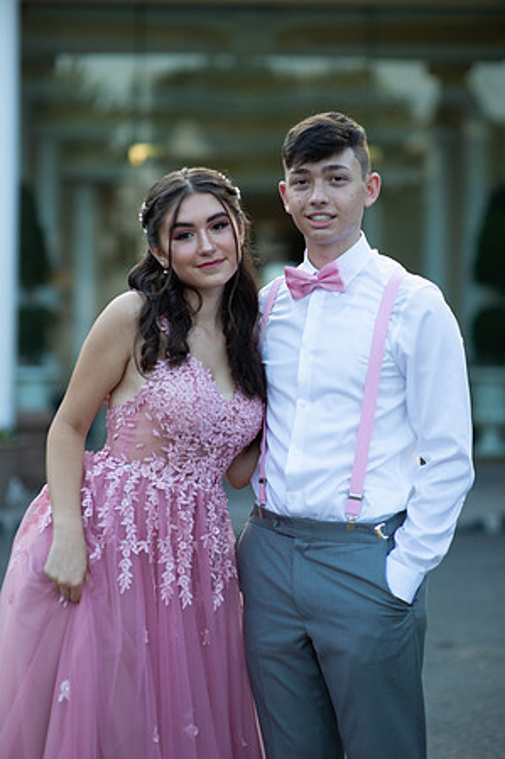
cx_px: 252
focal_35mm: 85
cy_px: 380
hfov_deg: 16.0
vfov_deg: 23.9
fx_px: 1793
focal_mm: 85
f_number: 2
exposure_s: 1/1600
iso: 250
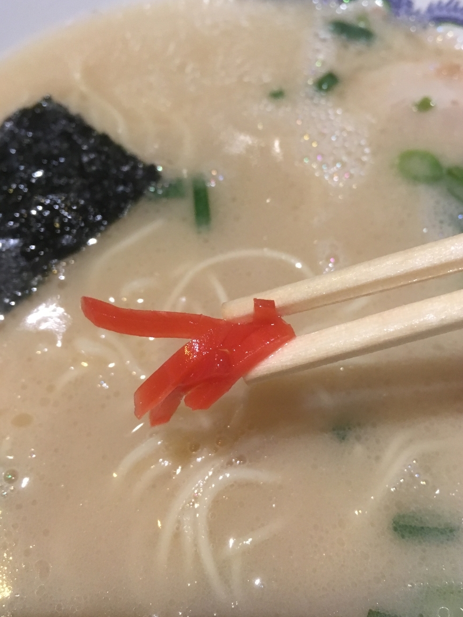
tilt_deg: -61.3
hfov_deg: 46.8
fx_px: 535
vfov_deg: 60.0
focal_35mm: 30
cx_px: 238
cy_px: 299
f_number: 2.2
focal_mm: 4.15
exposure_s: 1/30
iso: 200
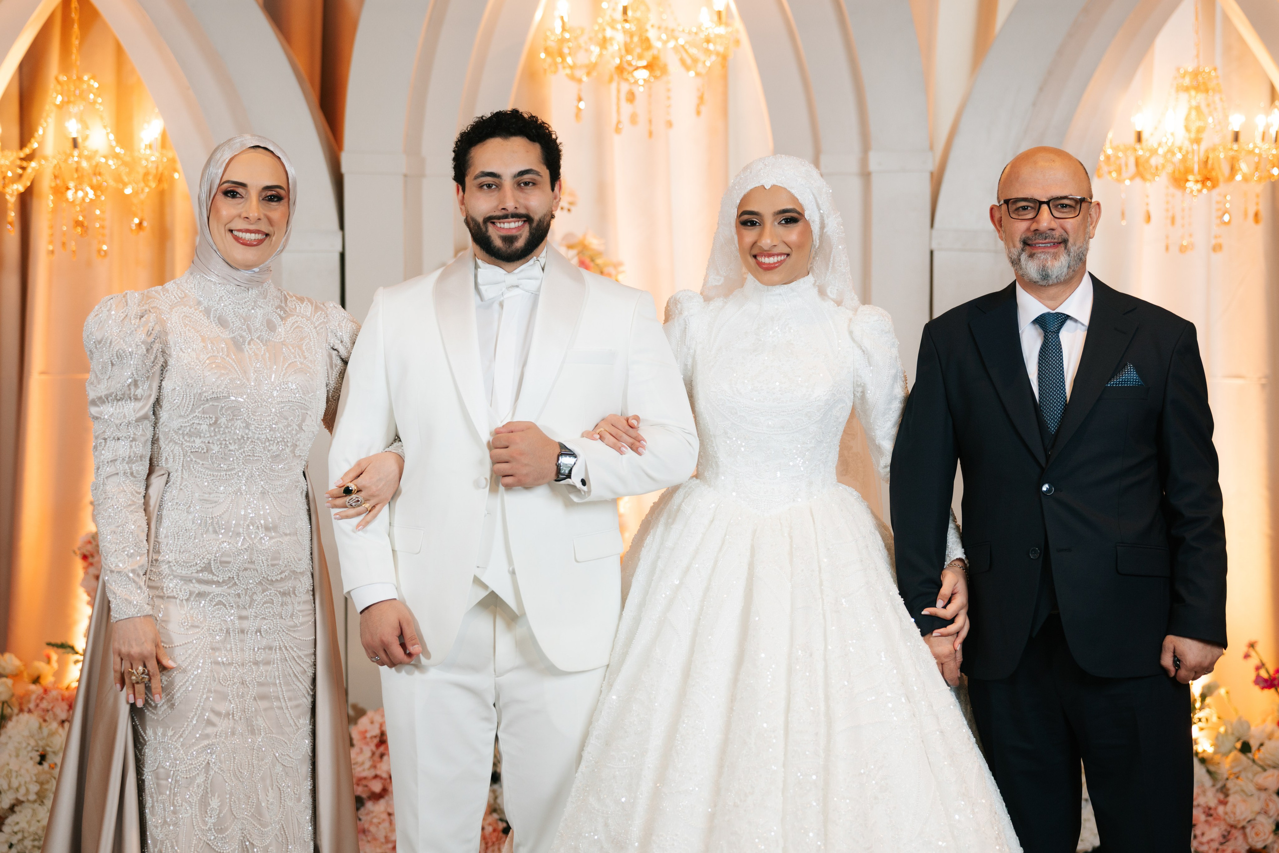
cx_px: 640
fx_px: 2501
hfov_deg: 28.7
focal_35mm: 70
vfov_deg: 19.4
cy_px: 426
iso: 400
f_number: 2.8
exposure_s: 1/200
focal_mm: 69
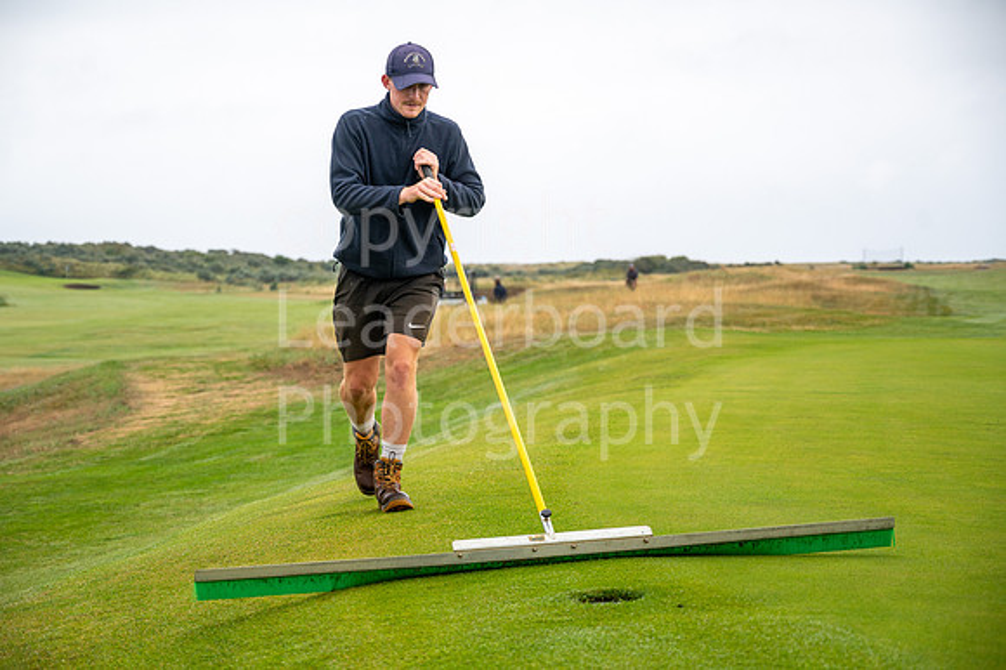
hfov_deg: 27.5
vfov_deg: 18.5
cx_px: 478
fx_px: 2053
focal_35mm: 74
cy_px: 318
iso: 320
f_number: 4
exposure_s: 1/400
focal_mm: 70
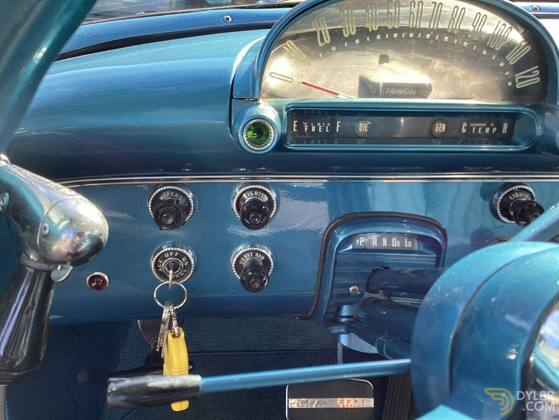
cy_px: 210
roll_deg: -3.8
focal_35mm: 31
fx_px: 501
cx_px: 280
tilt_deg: -24.0
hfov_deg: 58.4
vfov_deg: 45.4
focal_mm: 3.3
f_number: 2.4
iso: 40
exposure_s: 1/120
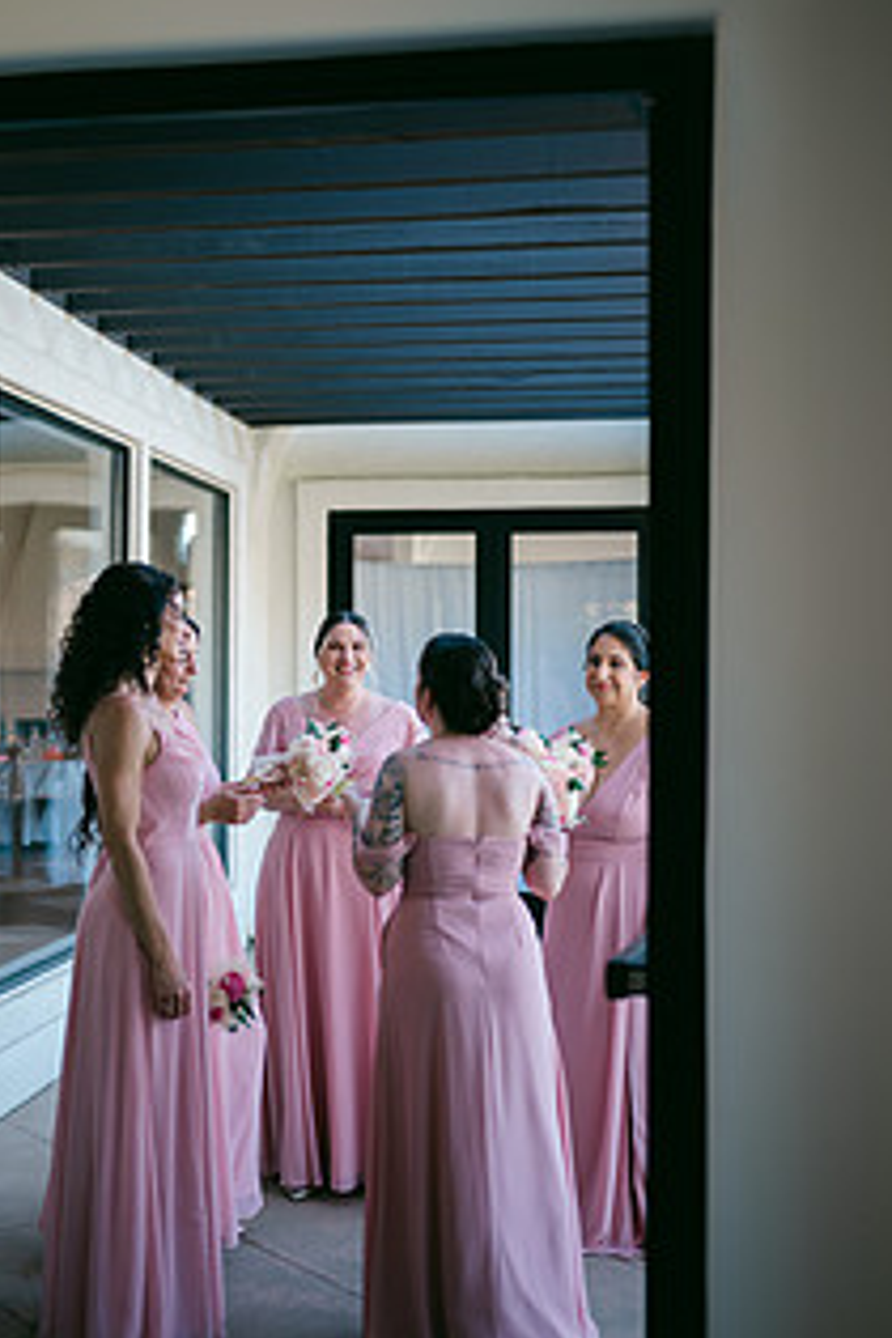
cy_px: 667
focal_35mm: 50
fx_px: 1858
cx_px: 293
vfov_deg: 39.6
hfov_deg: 26.8
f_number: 1.2
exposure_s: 1/640
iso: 64
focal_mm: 35
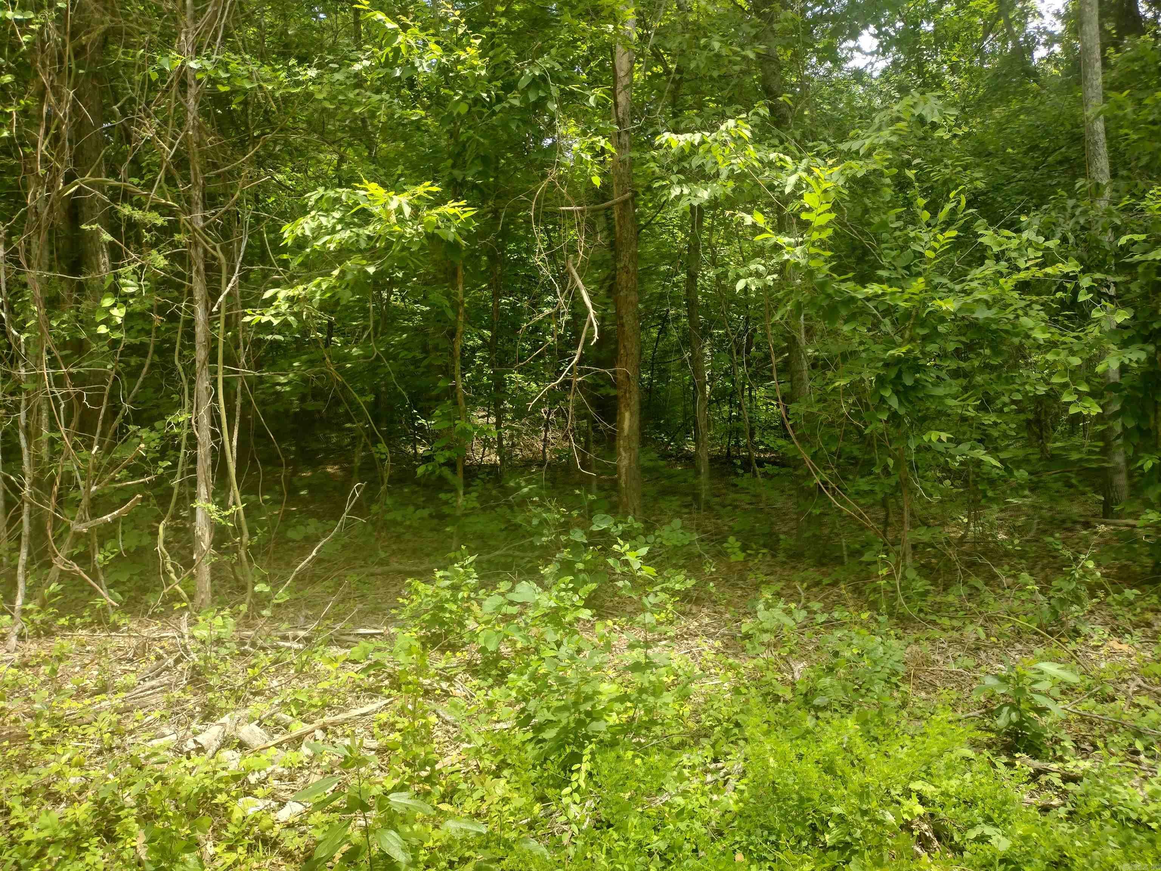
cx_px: 580
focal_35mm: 27
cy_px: 436
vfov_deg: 51.4
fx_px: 906
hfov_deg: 65.3
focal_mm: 4.71
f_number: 1.7
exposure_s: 1/315
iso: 100
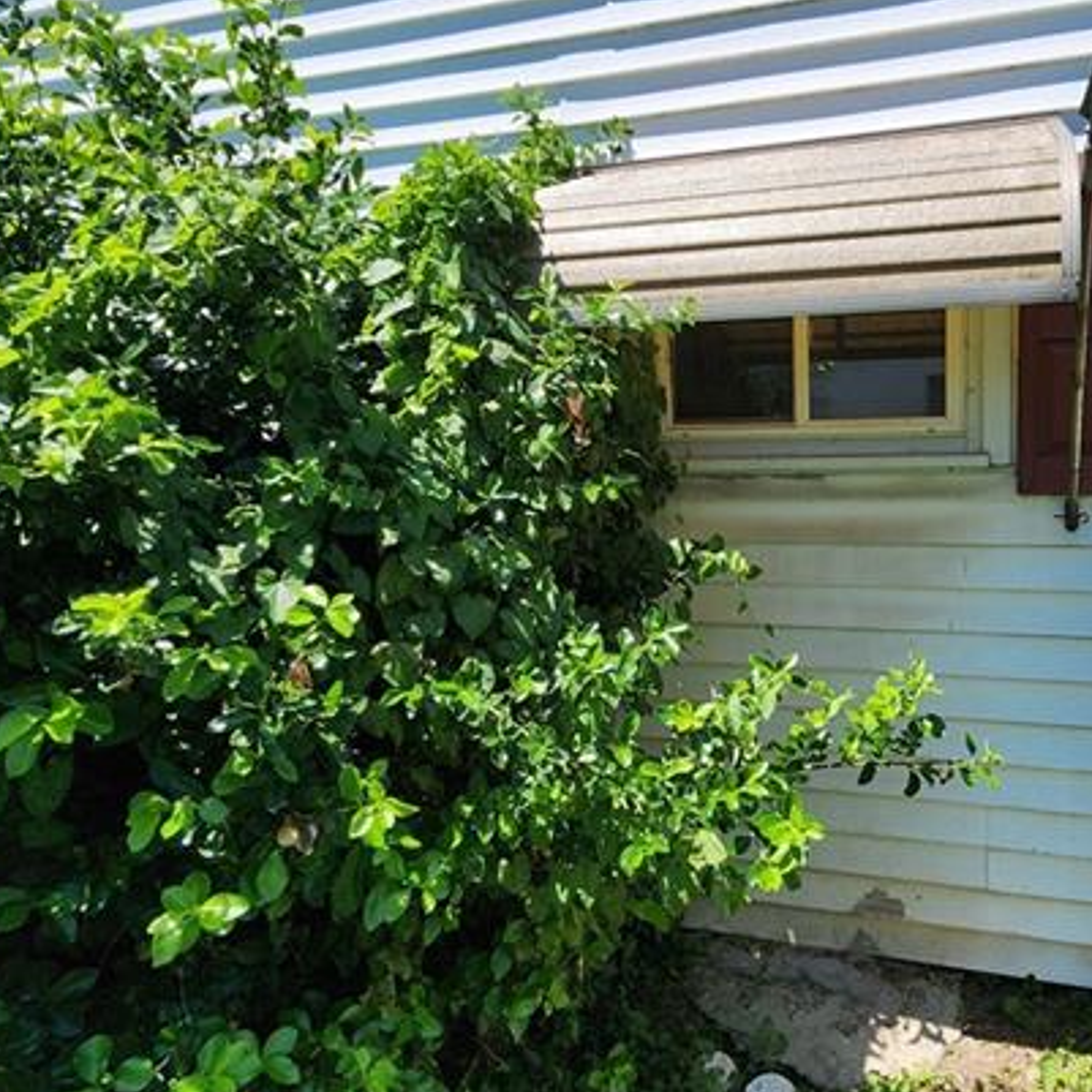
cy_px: 507
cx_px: 749
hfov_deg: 67.2
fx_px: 785
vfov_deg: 69.5
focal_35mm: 22
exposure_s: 1/1472
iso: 50
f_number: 2.2
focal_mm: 2.2
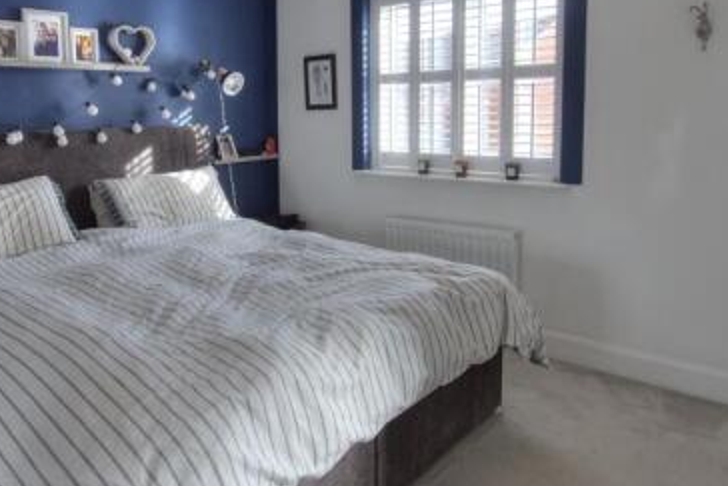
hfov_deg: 66.9
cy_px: 155
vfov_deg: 47.1
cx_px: 305
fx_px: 546
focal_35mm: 27
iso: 400
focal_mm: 10
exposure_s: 1/30
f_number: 8
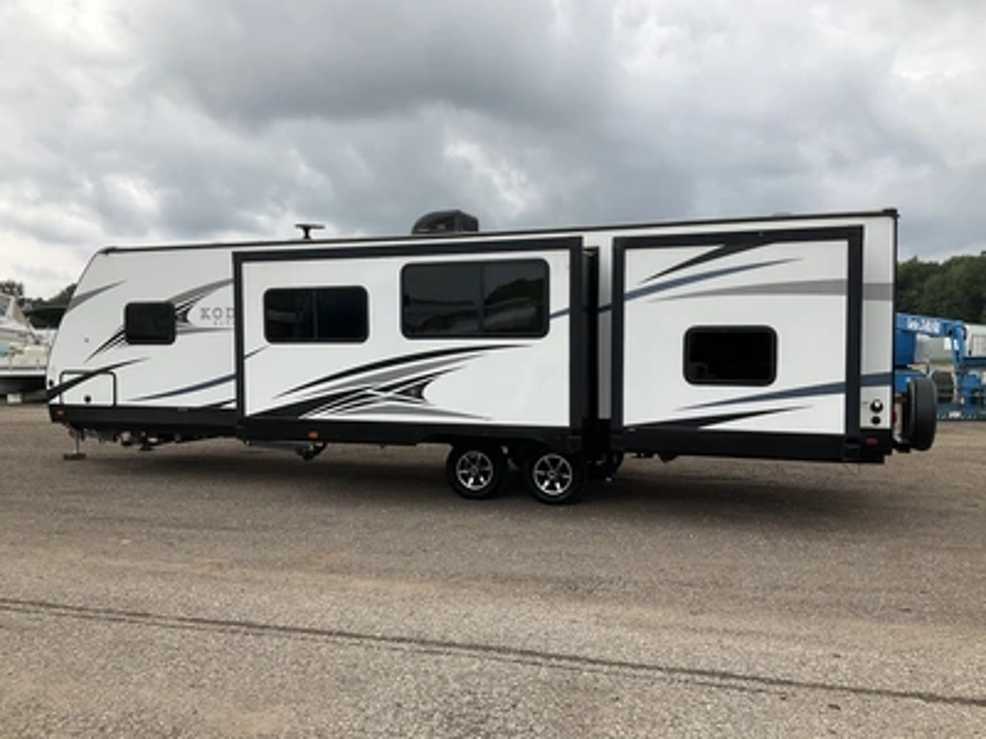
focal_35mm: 29
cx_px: 493
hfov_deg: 61.7
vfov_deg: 48.2
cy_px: 370
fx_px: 826
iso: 25
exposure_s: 1/1015
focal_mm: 3
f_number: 1.8
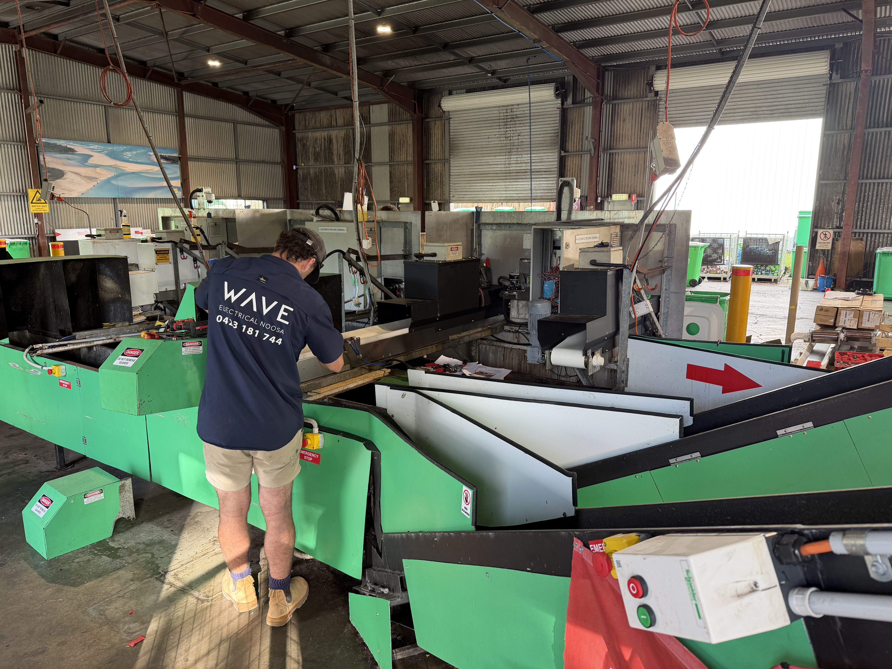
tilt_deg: -9.5
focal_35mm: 24
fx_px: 618
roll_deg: +1.1
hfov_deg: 71.6
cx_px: 446
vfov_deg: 56.8
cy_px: 334
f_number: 1.78
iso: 125
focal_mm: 6.76
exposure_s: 1/121
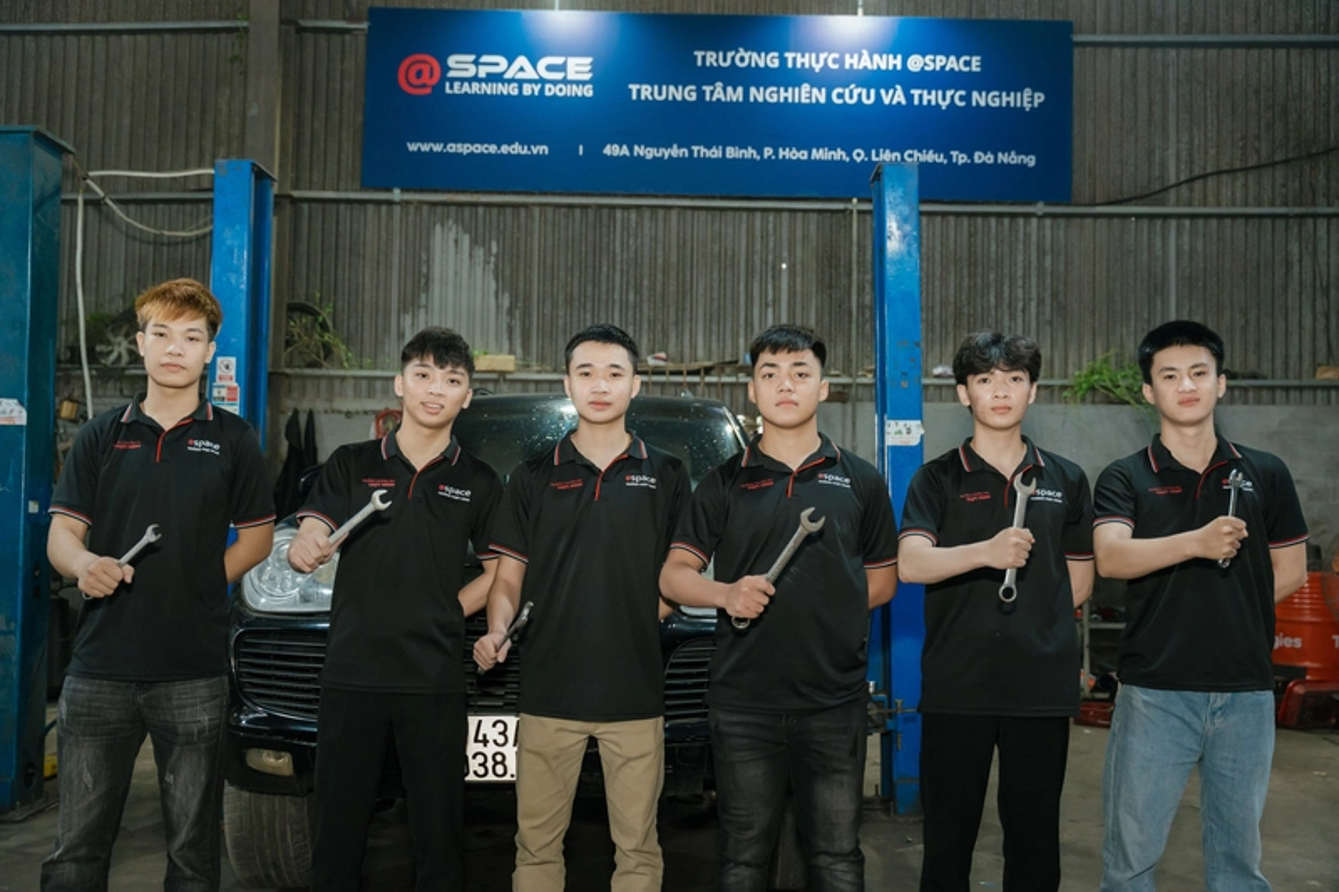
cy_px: 446
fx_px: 1290
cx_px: 670
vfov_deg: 38.1
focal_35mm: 35
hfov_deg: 54.8
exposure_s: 1/125
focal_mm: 34.7
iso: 2500
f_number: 2.8
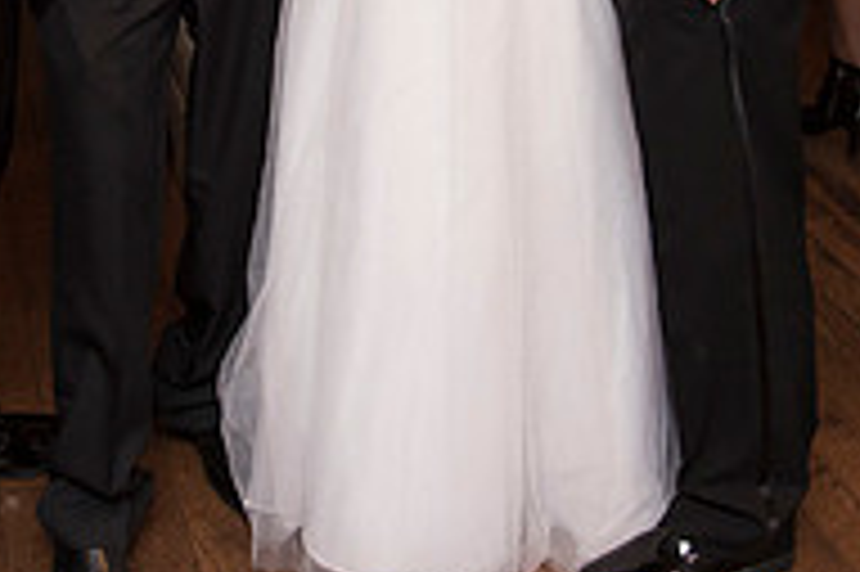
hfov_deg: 27.6
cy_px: -187
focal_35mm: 73
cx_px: 333
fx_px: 1742
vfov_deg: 17.4
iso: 2000
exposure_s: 1/125
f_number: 4
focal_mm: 24
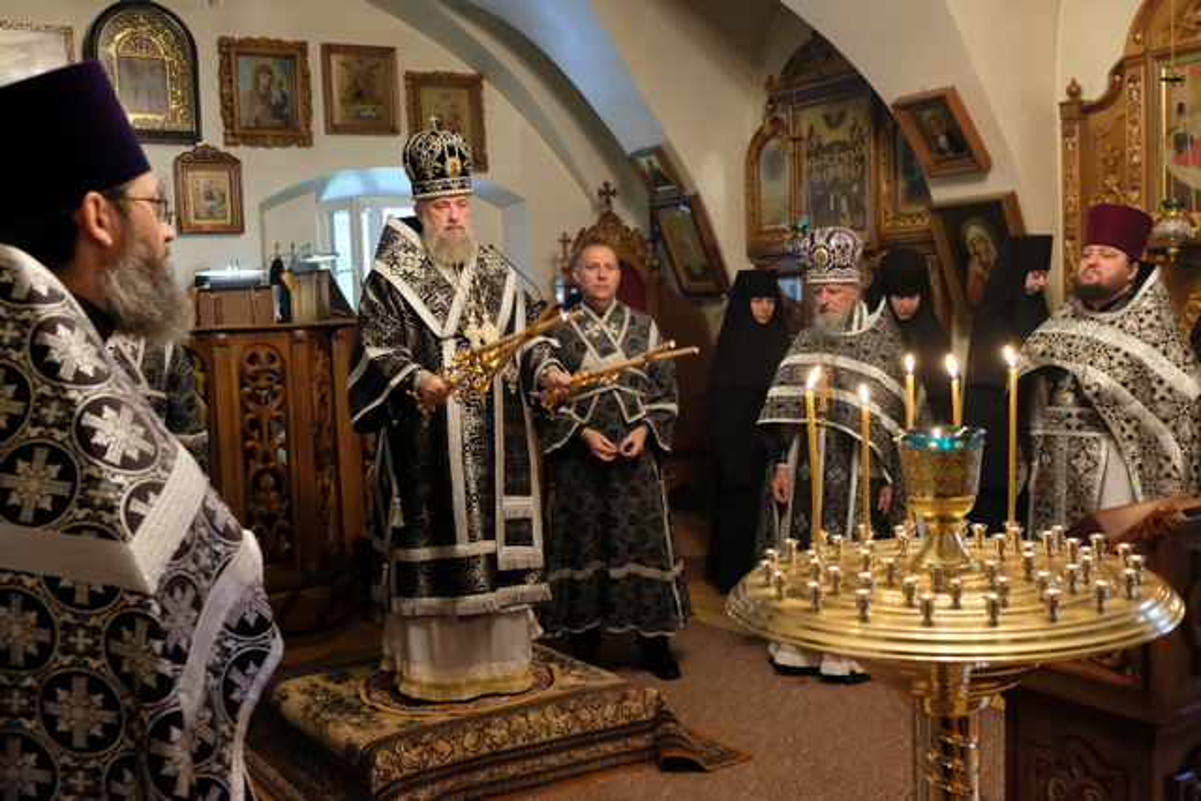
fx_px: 1201
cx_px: 600
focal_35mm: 36
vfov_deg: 36.9
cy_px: 400
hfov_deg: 53.1
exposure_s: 1/125
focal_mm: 24.3
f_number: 3.2
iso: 6400
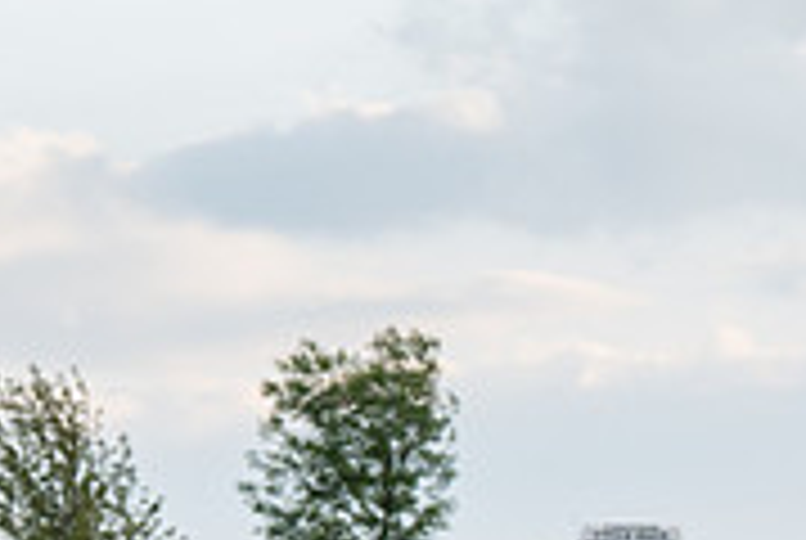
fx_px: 7333
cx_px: -367
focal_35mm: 327
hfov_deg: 6.2
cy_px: 356
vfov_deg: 4.2
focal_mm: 72
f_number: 5
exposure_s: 1/400
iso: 320
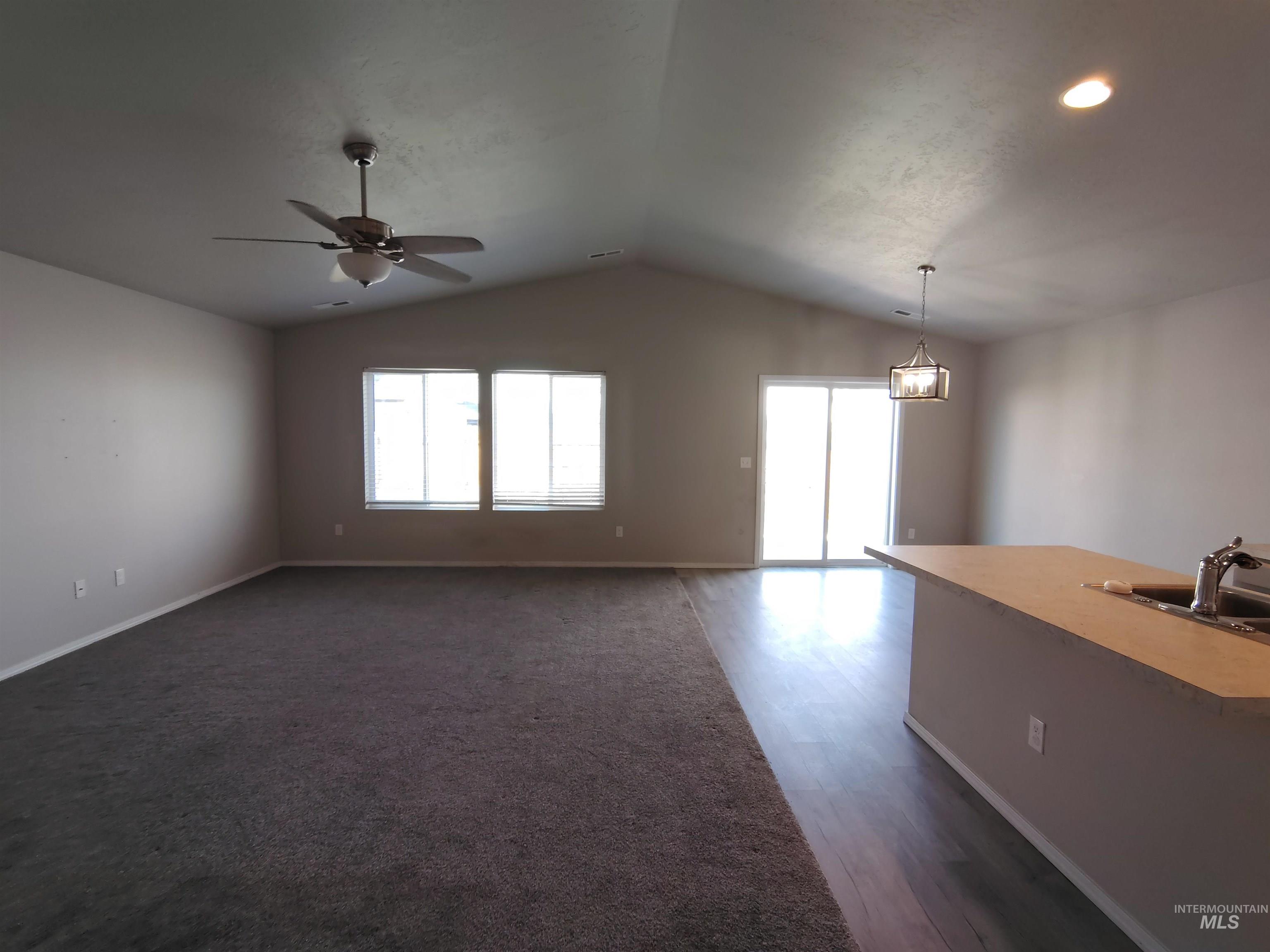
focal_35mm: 16
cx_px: 635
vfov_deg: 78.1
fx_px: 587
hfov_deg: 94.5
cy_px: 476
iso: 192
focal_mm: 2.13
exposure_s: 1/60
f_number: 2.2
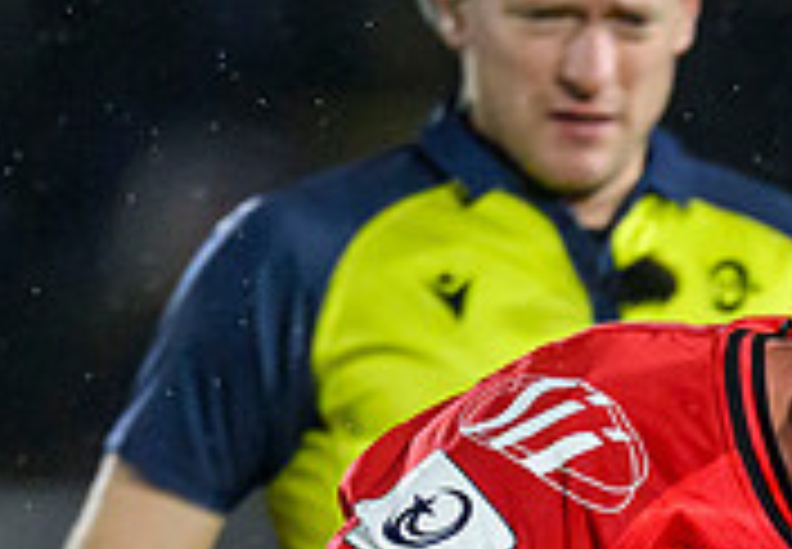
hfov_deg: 0.6
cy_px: 1338
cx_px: 1122
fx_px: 72092
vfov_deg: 0.4
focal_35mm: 3237
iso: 5000
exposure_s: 1/1250
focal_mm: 560
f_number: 4
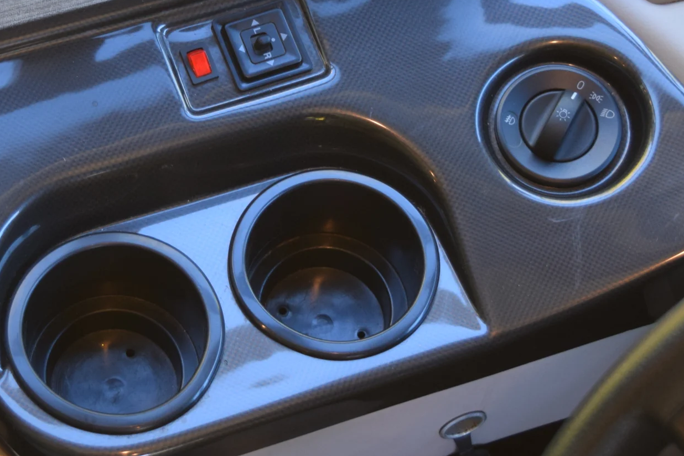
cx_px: 265
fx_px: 1653
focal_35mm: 87
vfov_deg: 15.6
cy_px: 119
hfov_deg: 23.3
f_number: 4.2
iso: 720
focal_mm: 28
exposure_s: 1/60
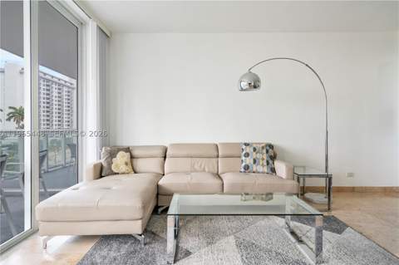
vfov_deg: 64.4
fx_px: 210
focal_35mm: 19
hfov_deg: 87.0
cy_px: 132
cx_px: 200
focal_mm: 19
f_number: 8
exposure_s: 1/40
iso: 400
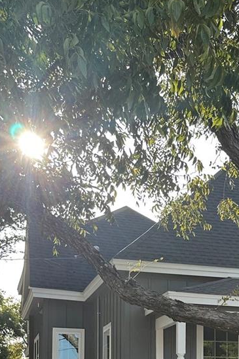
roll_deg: -0.9
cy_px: 358
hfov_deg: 18.8
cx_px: 255
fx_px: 697
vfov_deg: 27.2
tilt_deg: +4.2
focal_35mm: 70
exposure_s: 1/1272
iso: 80
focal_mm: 6.86
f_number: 1.78
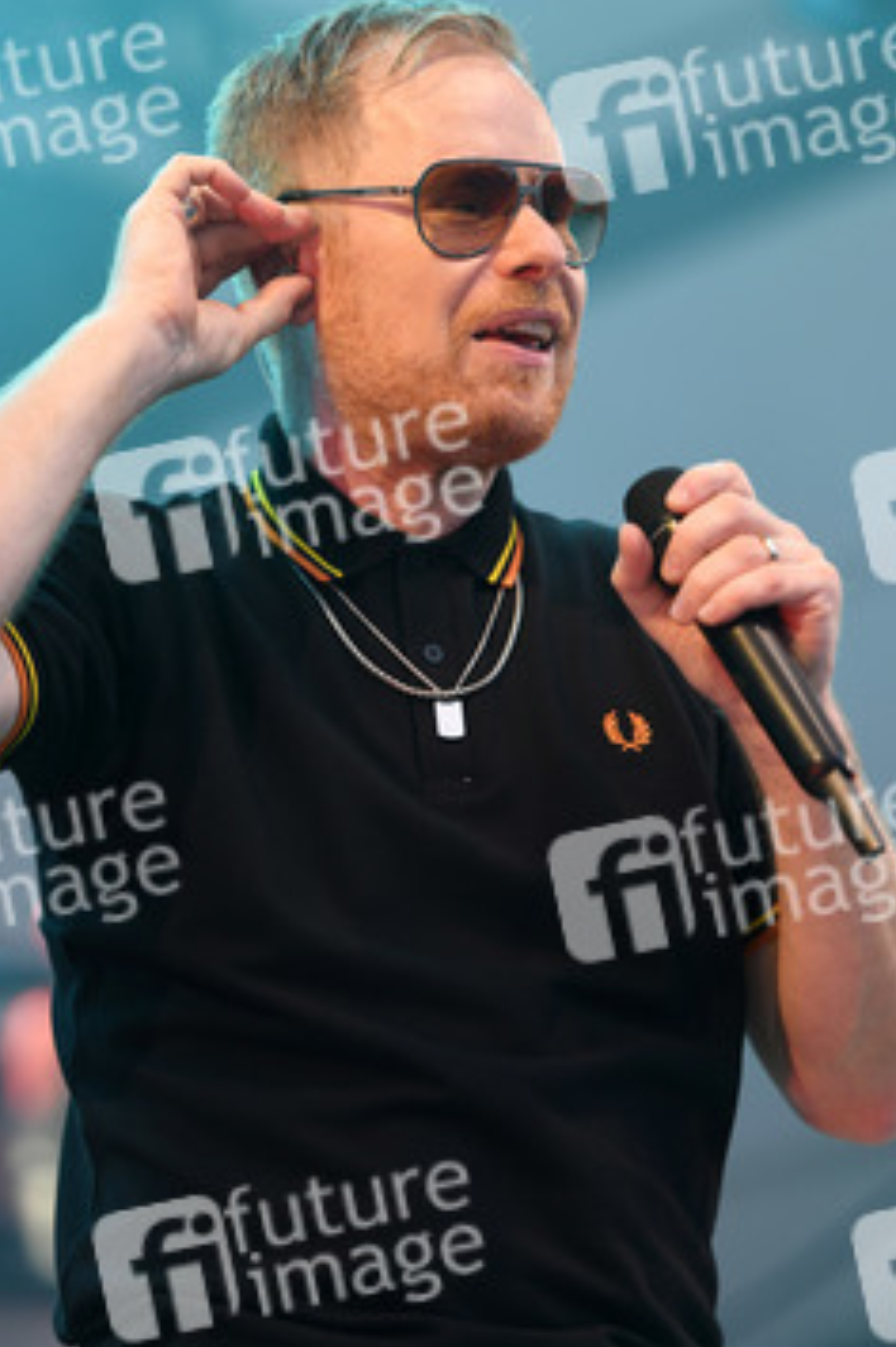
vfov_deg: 13.5
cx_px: 399
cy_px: 683
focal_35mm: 152
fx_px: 5685
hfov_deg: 9.0
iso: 800
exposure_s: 1/500
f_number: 3.2
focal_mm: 135
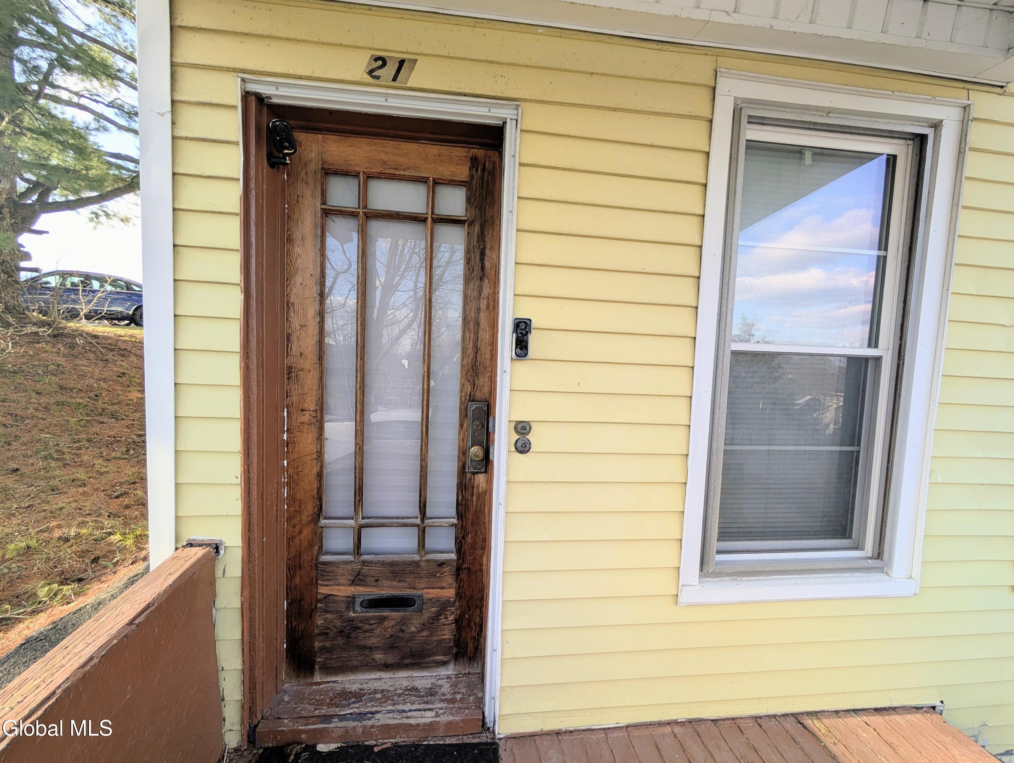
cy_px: 382
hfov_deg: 110.5
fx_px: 352
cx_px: 507
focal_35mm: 12
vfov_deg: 94.6
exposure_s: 1/476
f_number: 1.7
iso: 42
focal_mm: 2.02
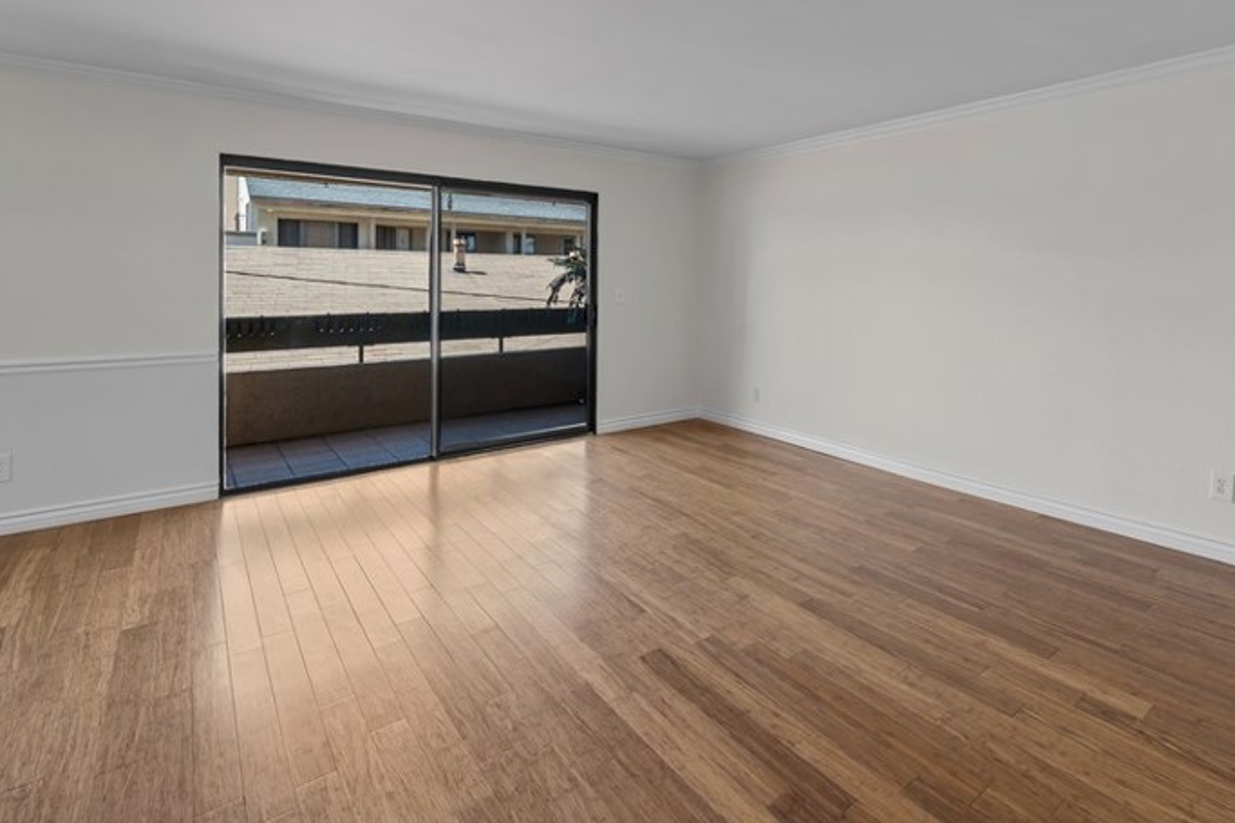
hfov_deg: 87.9
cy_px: 285
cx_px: 785
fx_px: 617
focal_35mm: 18
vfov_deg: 65.8
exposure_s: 1/25
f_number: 5
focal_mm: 12
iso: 1000
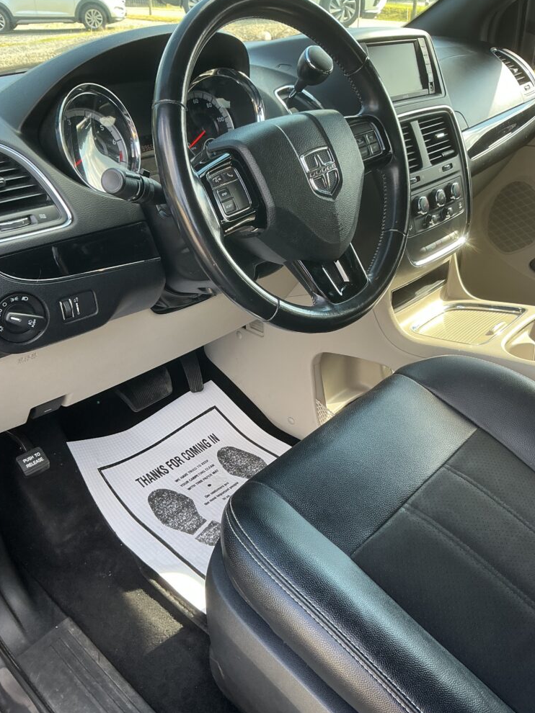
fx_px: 618
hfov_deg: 46.8
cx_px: 270
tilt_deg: -30.3
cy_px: 358
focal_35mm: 30
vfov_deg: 60.0
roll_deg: -2.7
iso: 40
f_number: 1.8
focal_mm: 3
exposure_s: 1/120
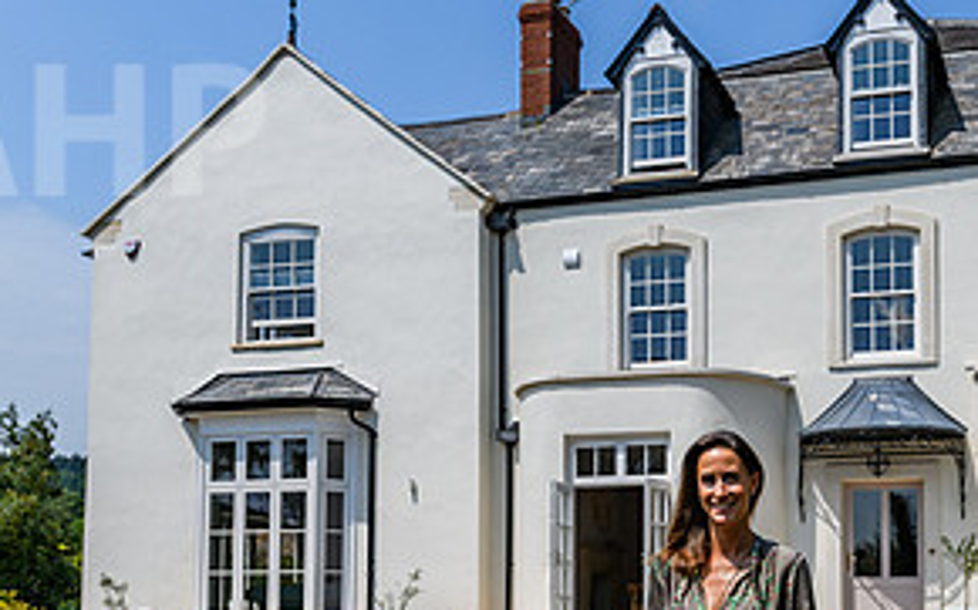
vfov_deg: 25.6
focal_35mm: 49
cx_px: 722
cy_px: 531
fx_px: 1306
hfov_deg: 40.0
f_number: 4
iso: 125
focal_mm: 24
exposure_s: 1/2000
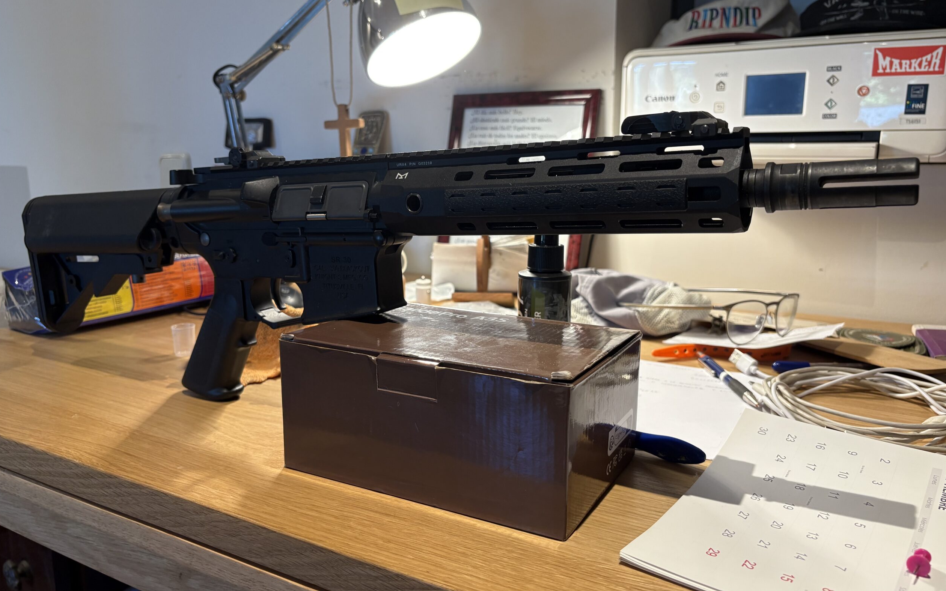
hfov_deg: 66.5
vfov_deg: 44.5
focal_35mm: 28
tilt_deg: -11.3
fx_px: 722
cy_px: 295
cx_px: 470
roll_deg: +0.8
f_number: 1.6
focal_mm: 5.96
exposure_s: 1/50
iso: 100
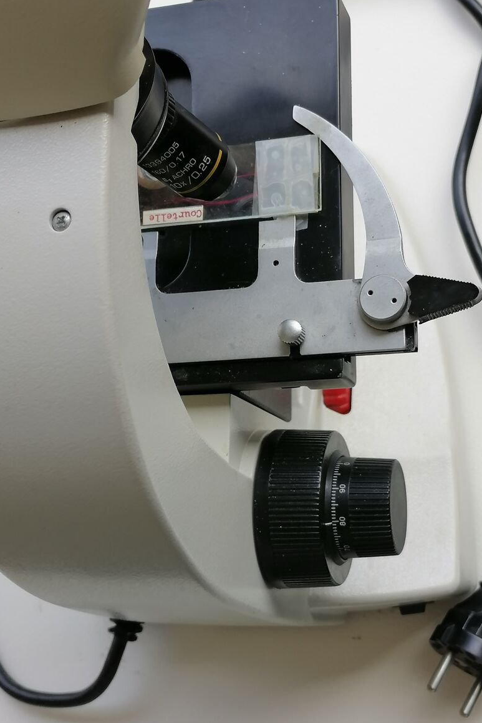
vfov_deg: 36.2
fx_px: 1105
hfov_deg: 24.5
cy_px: 354
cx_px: 301
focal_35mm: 55
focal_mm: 5.3
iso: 50
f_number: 1.8
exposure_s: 1/172
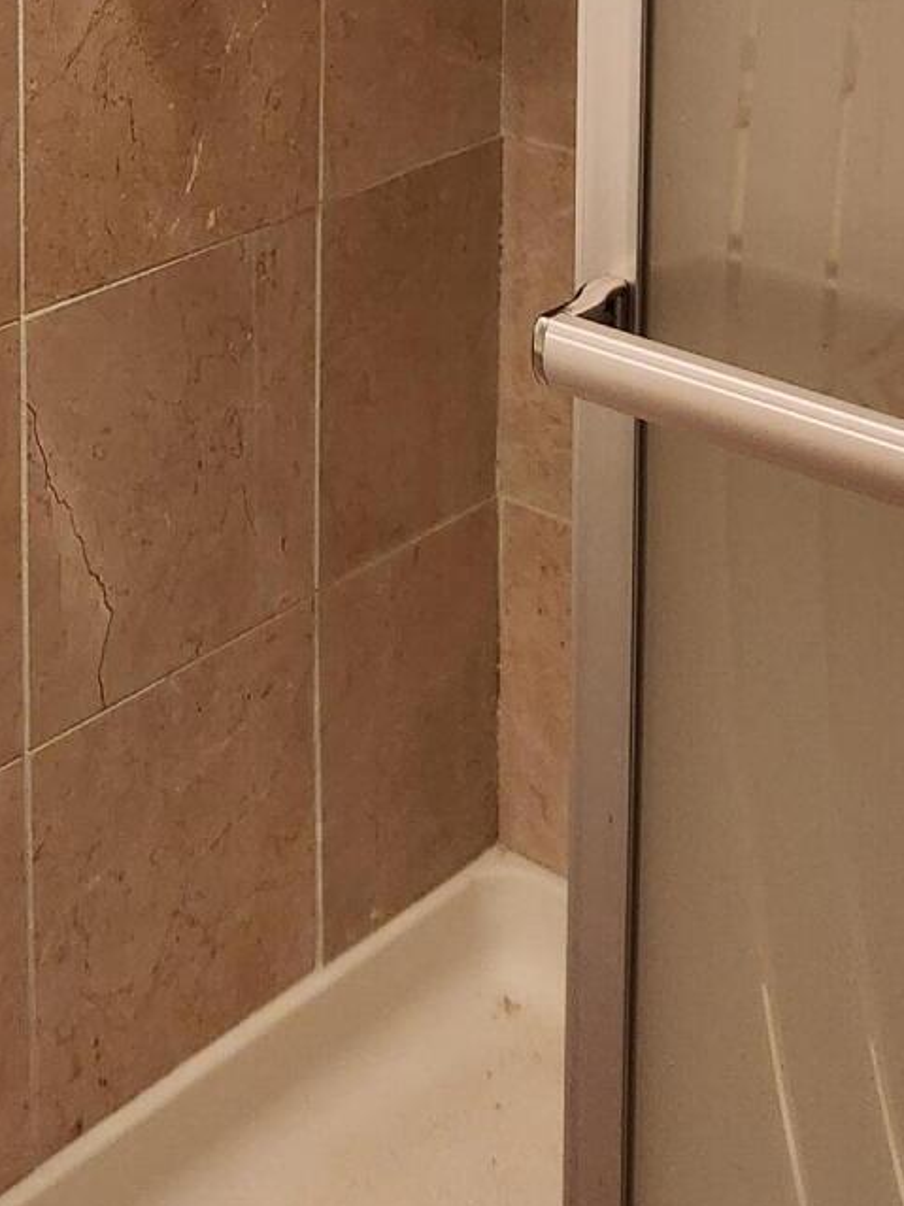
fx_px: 2508
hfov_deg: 19.8
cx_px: 9
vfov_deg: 24.6
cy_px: -219
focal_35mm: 72
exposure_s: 1/120
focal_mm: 5.4
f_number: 1.8
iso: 640
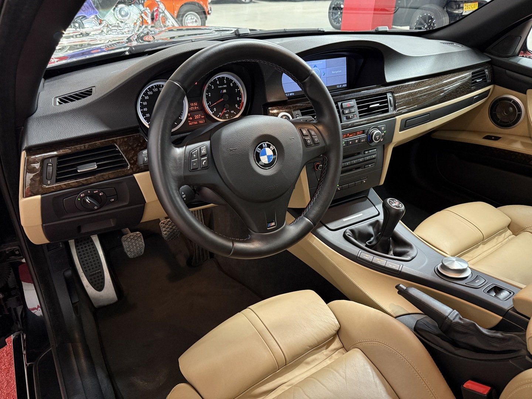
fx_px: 369
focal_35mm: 24
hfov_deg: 71.6
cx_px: 266
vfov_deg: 56.8
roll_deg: -1.0
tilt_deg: -31.3
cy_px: 200
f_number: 1.78
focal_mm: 6.76
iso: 500
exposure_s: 1/53
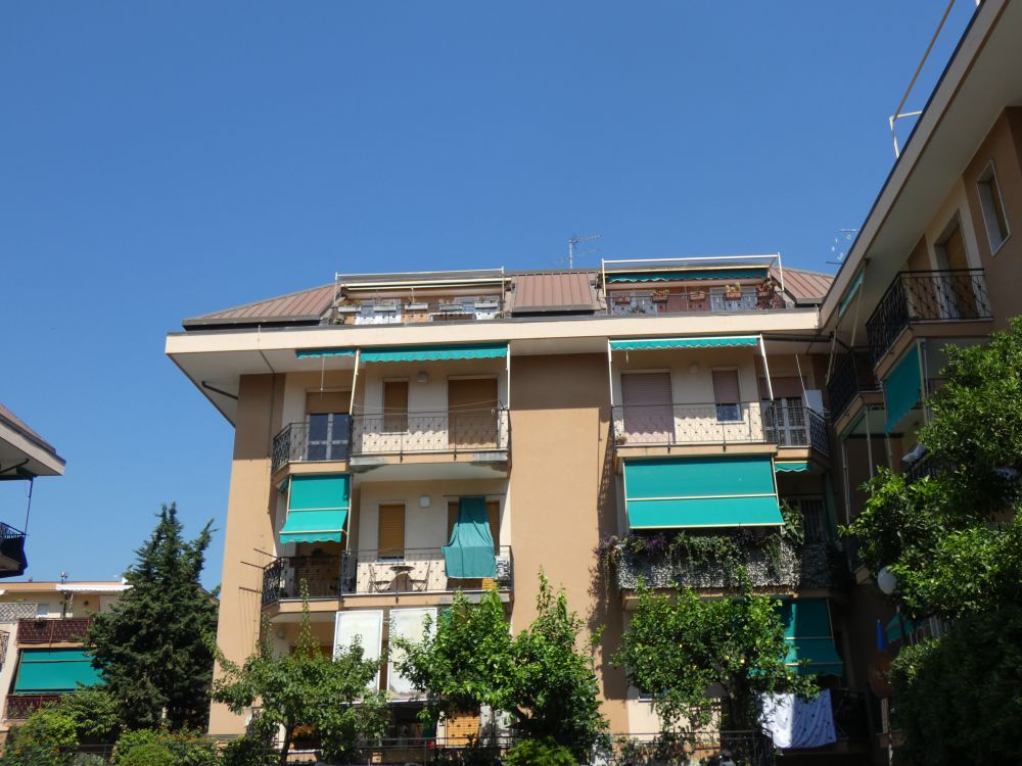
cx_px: 511
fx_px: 1033
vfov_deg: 40.7
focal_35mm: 35
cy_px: 383
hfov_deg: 52.6
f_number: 3.5
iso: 80
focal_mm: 6.2
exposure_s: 1/1000
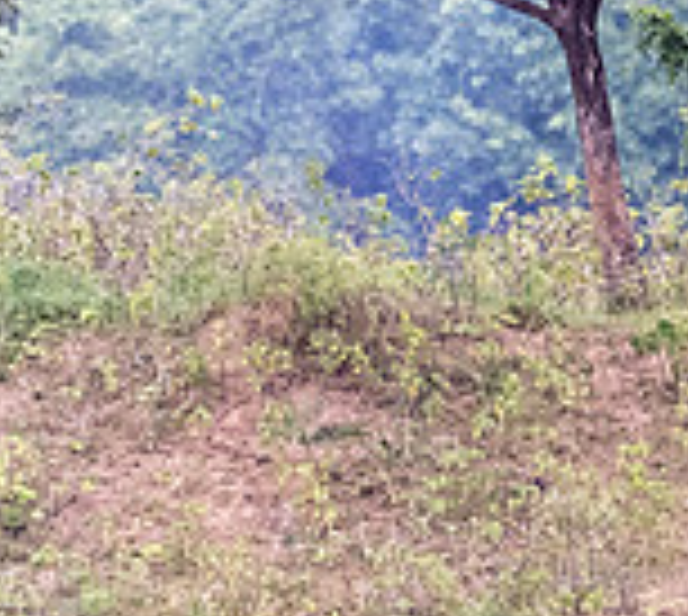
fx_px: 65459
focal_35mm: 3067
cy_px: 127
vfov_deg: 0.5
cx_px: -517
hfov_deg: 0.6
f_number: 4.5
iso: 1600
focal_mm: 400
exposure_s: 1/1600
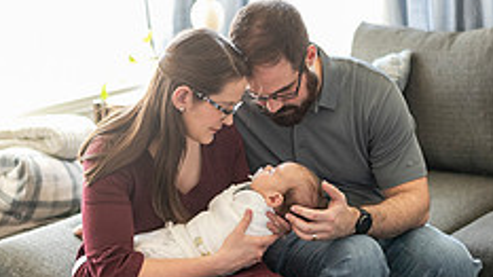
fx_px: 1320
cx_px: 245
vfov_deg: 12.0
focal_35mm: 101
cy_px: 135
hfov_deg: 21.2
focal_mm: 50
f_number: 2
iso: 640
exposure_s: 1/200
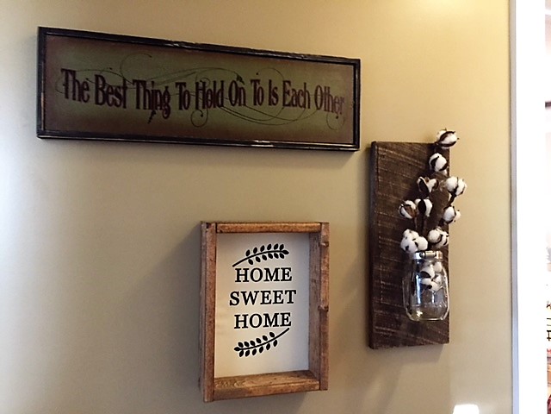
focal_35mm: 29
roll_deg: -0.9
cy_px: 207
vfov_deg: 48.2
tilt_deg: +2.3
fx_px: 462
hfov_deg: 61.7
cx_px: 276
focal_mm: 4.15
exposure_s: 1/15
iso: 320
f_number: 2.2
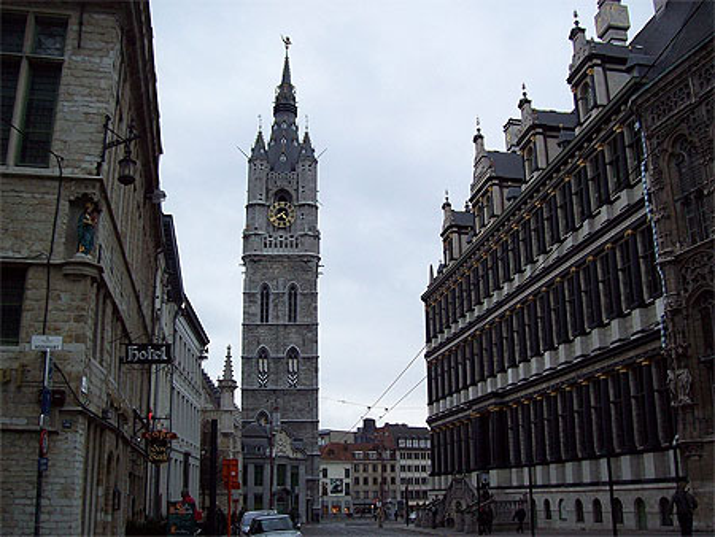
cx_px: 358
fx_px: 744
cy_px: 268
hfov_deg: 51.3
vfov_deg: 39.7
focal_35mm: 36
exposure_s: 1/176
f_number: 2.7
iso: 80
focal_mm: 6
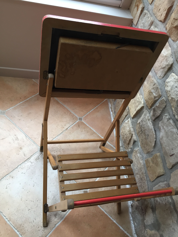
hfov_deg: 48.2
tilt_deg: -50.2
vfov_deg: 61.7
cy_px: 118
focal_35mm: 29
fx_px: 199
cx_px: 89
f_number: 2.2
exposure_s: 1/33
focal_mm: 4.15
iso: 80
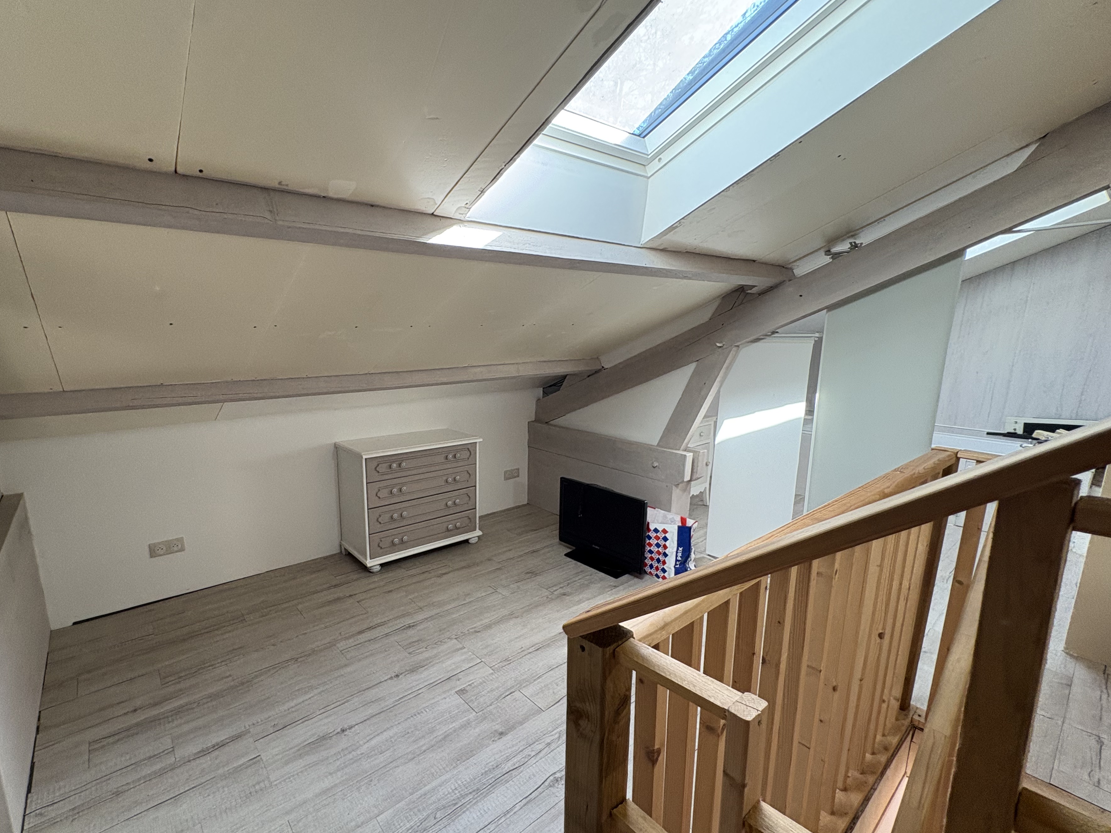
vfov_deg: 78.1
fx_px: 514
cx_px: 488
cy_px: 436
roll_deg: +1.3
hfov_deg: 94.0
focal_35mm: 16
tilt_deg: -11.5
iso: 160
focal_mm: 2.22
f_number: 2.2
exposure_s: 1/50
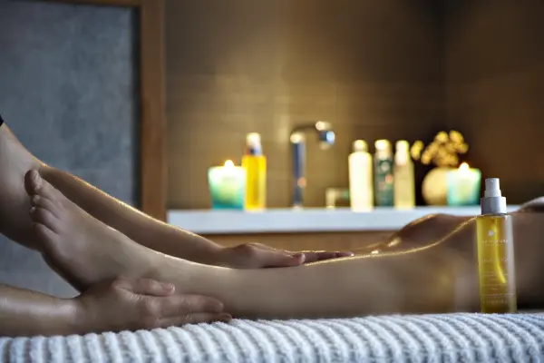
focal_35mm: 75
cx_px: 272
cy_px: 182
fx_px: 1133
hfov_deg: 27.0
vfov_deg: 18.2
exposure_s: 1/2.5
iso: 100
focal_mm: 50
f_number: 2.8
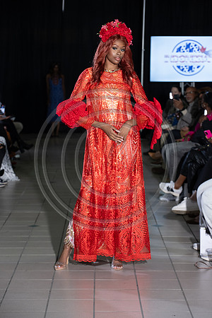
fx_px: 927
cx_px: 106
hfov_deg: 13.0
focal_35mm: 105
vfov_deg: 19.5
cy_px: 159
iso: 1250
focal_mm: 105
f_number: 5.6
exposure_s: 1/160
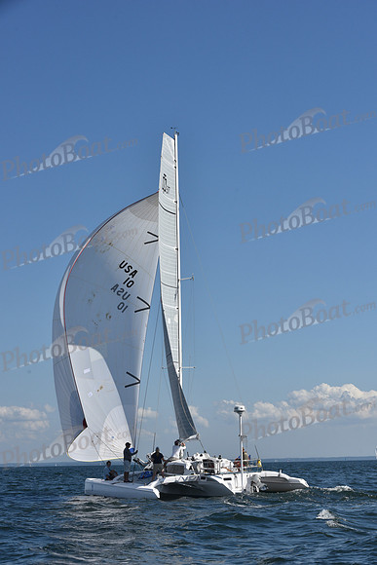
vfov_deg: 28.8
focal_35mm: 70
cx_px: 188
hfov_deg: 19.5
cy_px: 282
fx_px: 1099
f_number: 11
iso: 320
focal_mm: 70
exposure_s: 1/1250
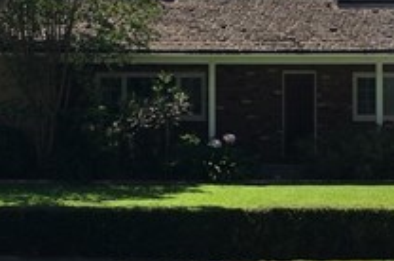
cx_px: 178
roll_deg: -0.6
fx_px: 1016
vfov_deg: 14.6
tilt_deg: +1.6
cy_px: 100
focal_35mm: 93
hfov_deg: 21.9
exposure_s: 1/1672
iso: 25
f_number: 2.2
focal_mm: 4.15
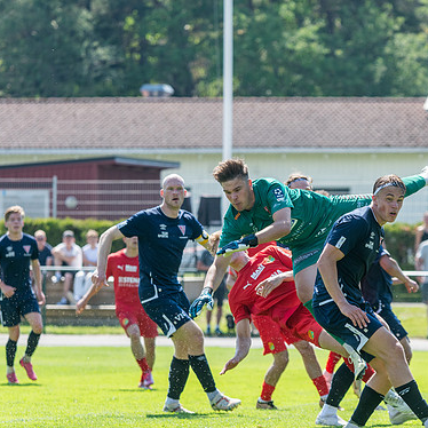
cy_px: 212
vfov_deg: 5.5
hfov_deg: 5.5
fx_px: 4420
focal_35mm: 316
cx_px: 243
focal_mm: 160
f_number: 4.5
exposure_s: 1/1600
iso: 560
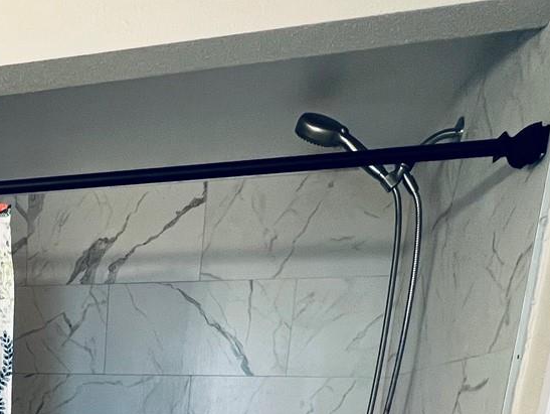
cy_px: 555
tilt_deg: -14.0
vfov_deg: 29.4
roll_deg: -2.0
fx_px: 604
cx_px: 18
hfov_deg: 43.1
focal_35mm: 38
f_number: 1.8
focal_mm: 1.57
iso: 160
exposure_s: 1/60
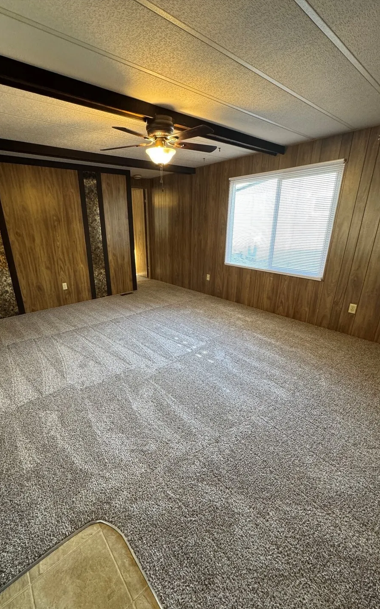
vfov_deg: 101.5
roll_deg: +1.1
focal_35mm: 15
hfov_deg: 74.5
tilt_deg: -20.6
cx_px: 168
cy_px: 306
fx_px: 249
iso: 400
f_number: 2.2
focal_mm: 2.22
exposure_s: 1/60
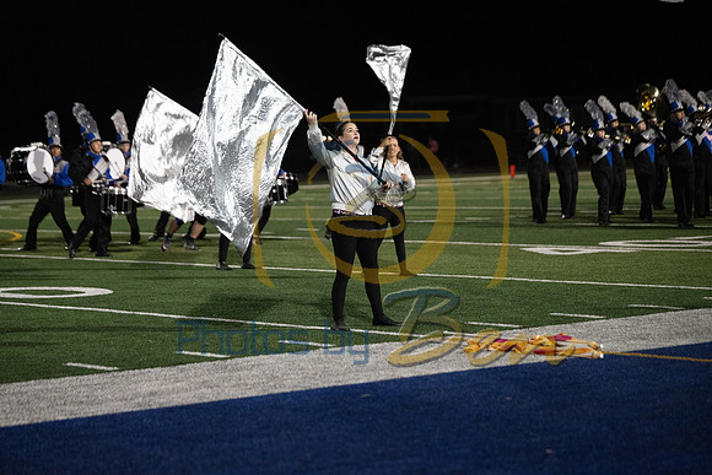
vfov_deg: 13.0
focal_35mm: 105
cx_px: 356
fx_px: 2077
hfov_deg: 19.5
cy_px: 238
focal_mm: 105
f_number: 2.8
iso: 5000
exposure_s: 1/1250
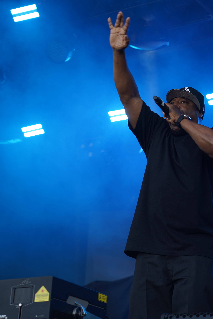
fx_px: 914
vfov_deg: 19.8
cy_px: 159
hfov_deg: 13.2
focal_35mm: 103
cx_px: 170
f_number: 4
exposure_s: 1/160
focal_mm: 68
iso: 100
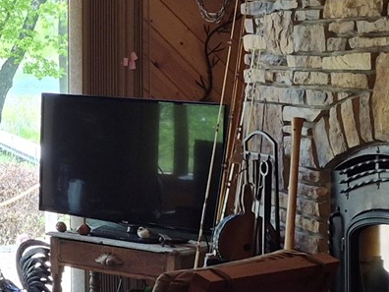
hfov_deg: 14.5
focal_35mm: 119
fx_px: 1337
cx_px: -319
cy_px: -8
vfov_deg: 12.3
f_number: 1.8
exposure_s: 1/120
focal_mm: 5.4
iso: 40
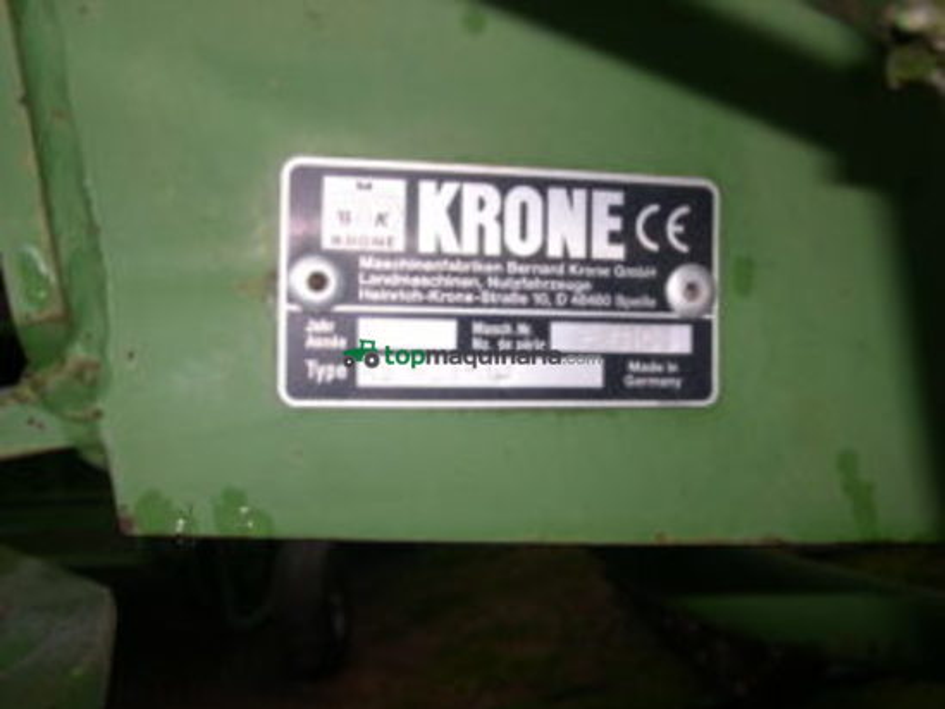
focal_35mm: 38
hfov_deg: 49.0
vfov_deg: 37.7
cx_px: 472
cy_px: 354
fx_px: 1038
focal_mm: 8
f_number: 7.6
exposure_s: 1/30
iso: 100
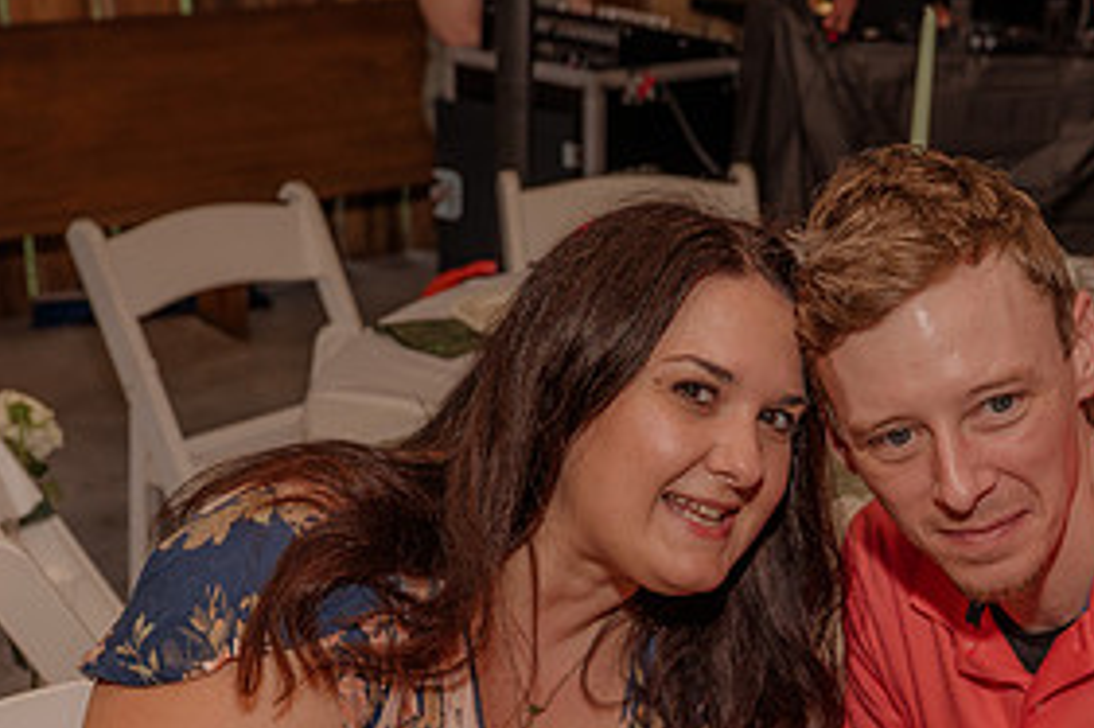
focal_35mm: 62
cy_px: 673
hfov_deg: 32.3
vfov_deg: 21.3
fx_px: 1883
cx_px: 658
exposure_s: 1/80
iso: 320
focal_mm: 30
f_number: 4
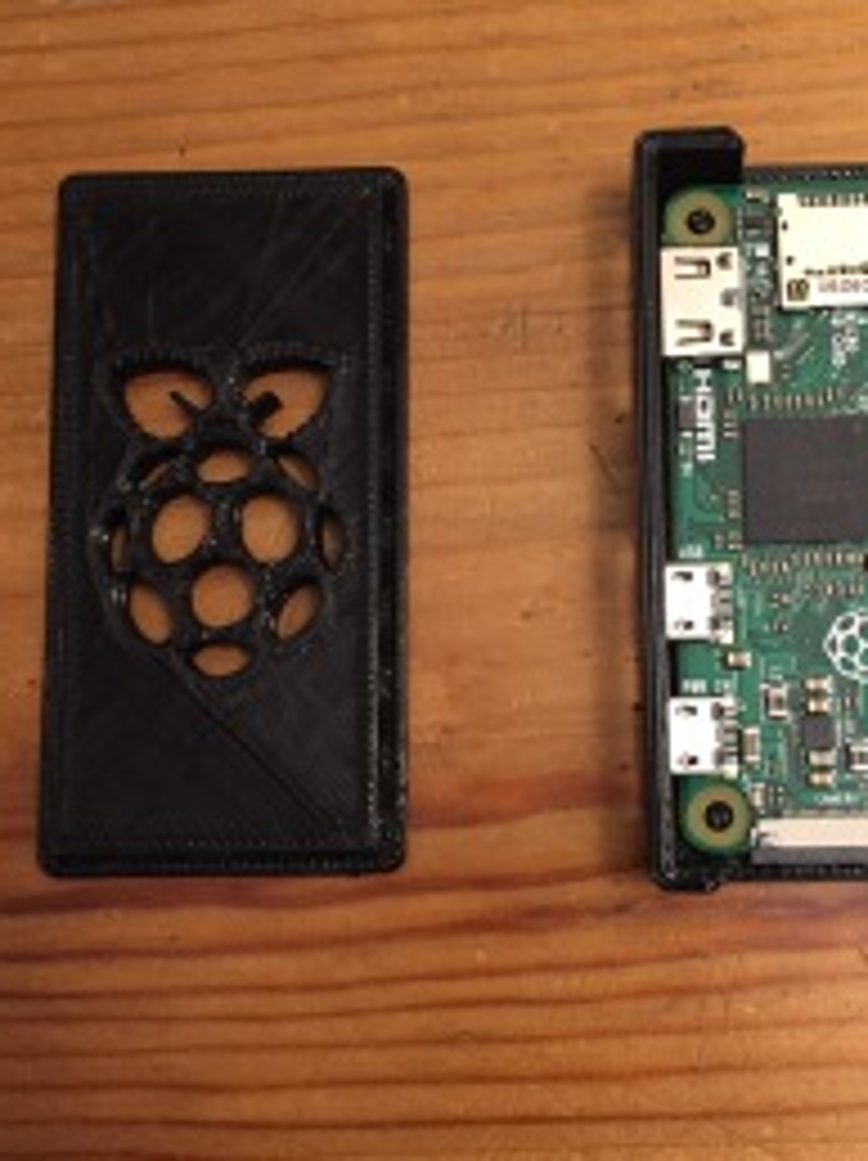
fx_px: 1507
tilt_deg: -81.7
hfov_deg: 31.9
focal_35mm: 45
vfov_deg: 42.1
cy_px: 558
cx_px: 576
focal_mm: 4.15
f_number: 2.2
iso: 250
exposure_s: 1/15
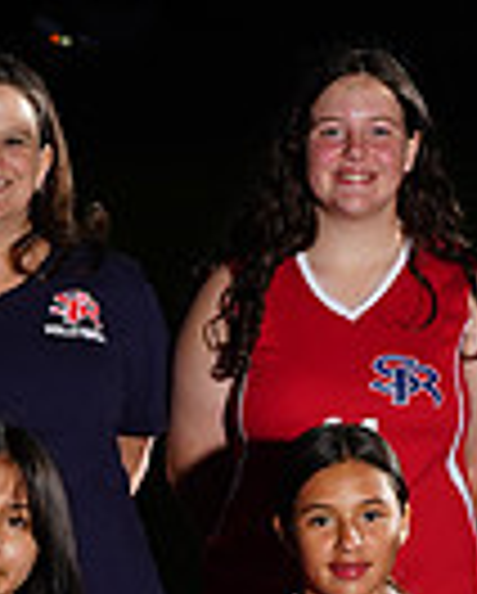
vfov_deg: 4.7
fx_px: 7236
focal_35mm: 411
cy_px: 686
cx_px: -72
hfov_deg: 3.8
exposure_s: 1/125
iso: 400
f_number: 9
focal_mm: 100
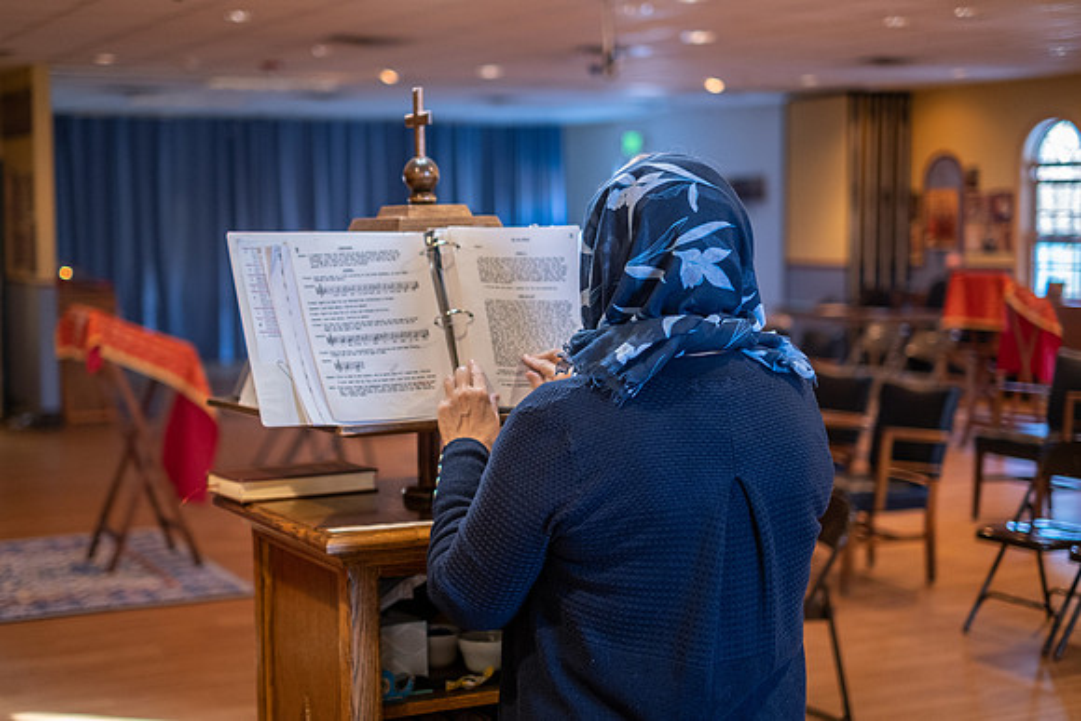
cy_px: 343
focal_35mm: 57
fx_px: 1703
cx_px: 537
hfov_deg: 35.2
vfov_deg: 23.9
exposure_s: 1/80
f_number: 1.6
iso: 800
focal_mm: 35
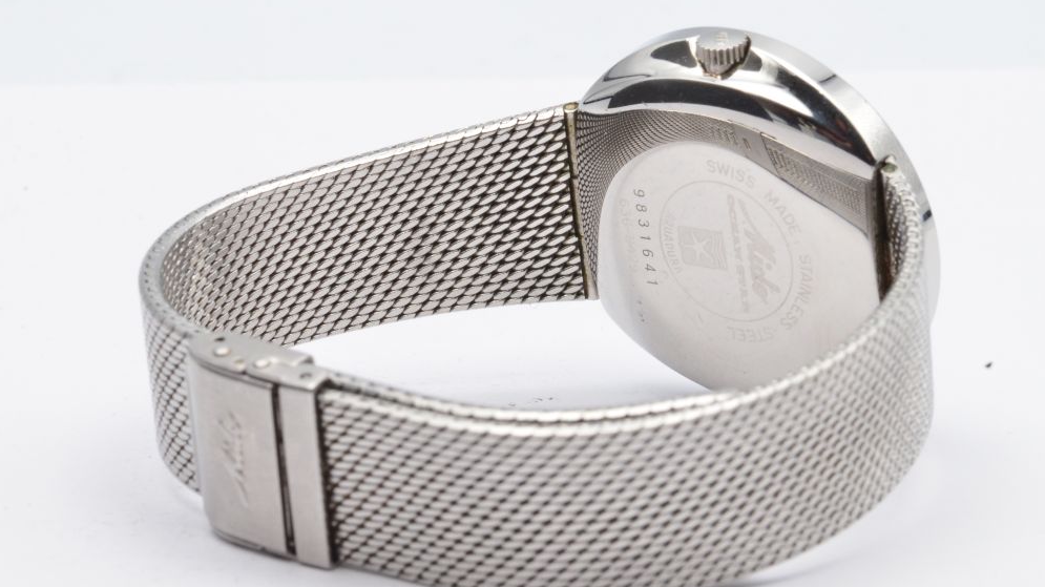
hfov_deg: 13.0
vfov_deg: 7.3
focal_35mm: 166
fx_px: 4585
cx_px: 521
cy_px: 321
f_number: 29
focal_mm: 105
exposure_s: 1/25
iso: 1250
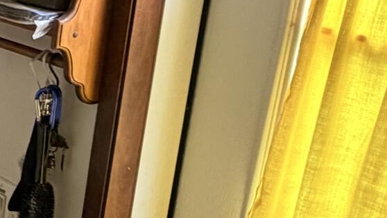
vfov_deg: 14.7
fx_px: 842
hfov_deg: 20.7
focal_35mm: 82
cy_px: 53
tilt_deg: -15.0
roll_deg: -1.6
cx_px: -241
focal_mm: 2.22
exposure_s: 1/120
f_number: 2.2
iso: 320
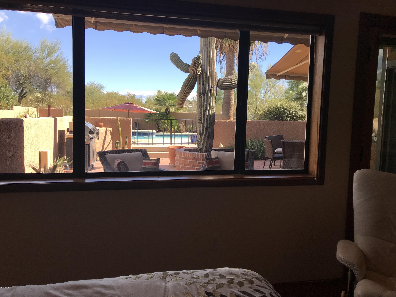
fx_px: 320
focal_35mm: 28
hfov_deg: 63.4
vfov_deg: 49.7
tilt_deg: -5.3
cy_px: 148
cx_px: 198
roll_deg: -0.9
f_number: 1.8
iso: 20
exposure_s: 1/772
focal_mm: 3.99
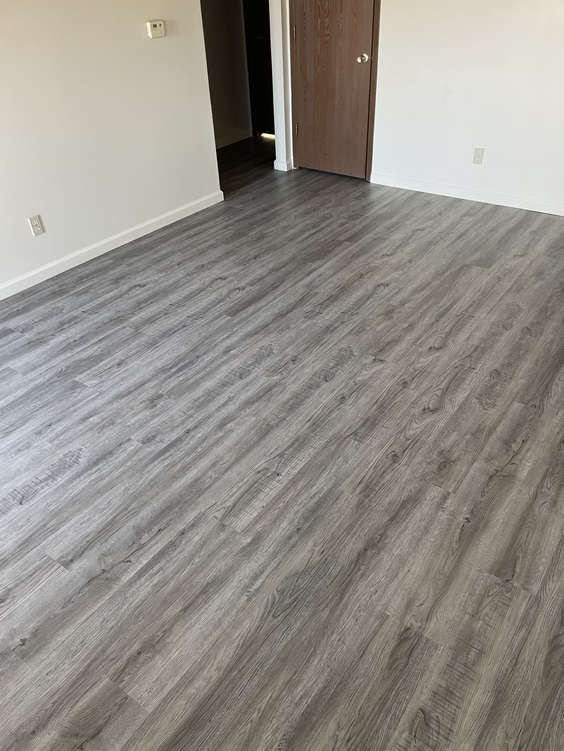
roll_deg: +2.9
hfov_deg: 53.1
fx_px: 565
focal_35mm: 26
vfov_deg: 67.3
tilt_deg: -34.9
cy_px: 376
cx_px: 282
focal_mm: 4.2
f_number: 1.6
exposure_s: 1/71
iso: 125
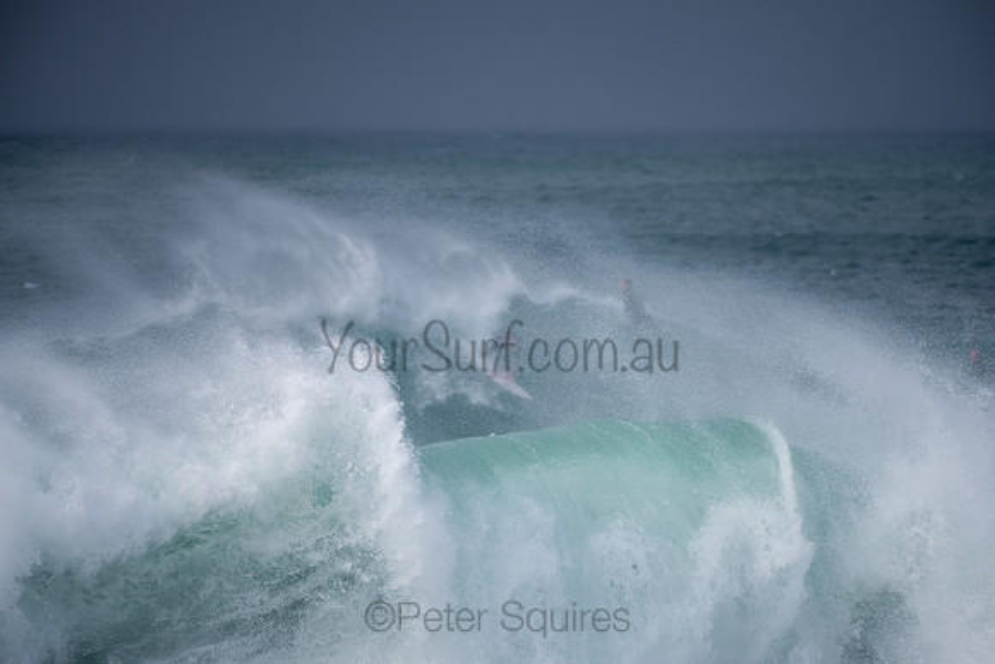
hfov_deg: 3.8
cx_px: 498
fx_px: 14888
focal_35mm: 539
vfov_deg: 2.6
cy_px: 332
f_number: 5.6
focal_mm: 500
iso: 80
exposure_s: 1/1000
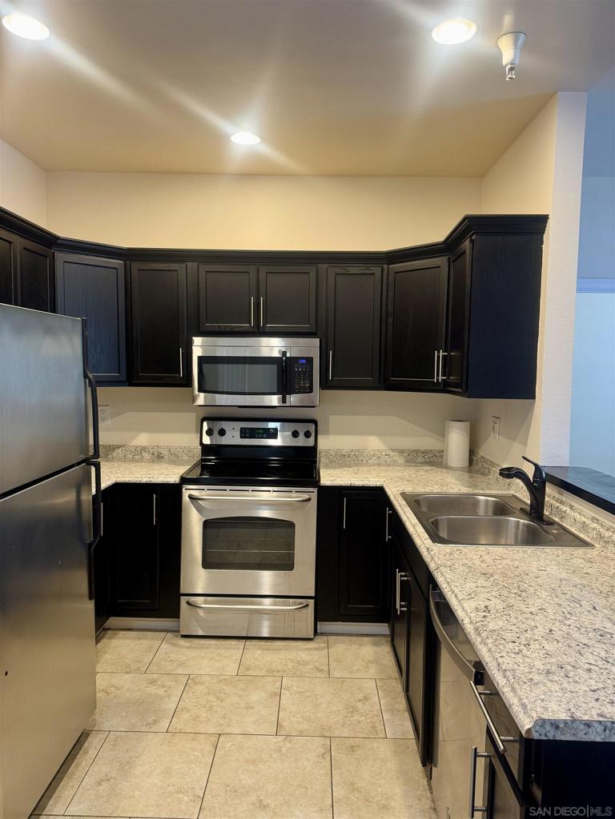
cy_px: 410
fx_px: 569
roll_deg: +0.0
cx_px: 308
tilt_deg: -3.7
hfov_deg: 56.8
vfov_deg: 71.6
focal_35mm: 24
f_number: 1.78
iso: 160
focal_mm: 6.76
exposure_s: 1/60
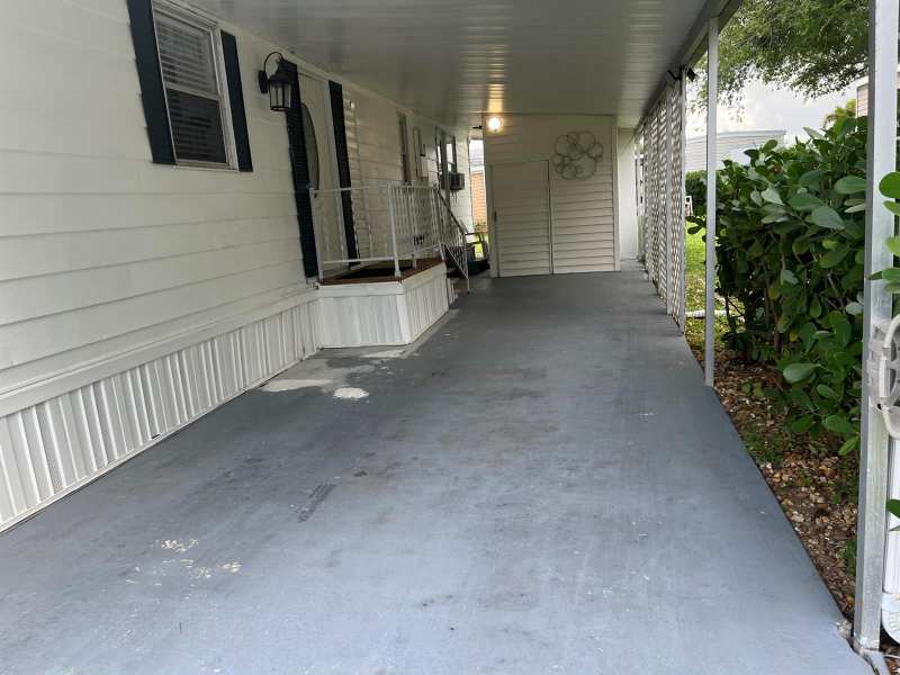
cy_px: 338
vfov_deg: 53.1
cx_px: 450
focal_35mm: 26
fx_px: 676
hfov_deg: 67.3
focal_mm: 5.7
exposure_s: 1/650
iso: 50
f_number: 1.5
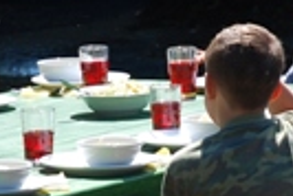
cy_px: 143
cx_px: -20
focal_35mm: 438
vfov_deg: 3.1
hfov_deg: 4.7
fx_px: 3569
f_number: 4.5
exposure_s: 1/500
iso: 200
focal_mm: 50
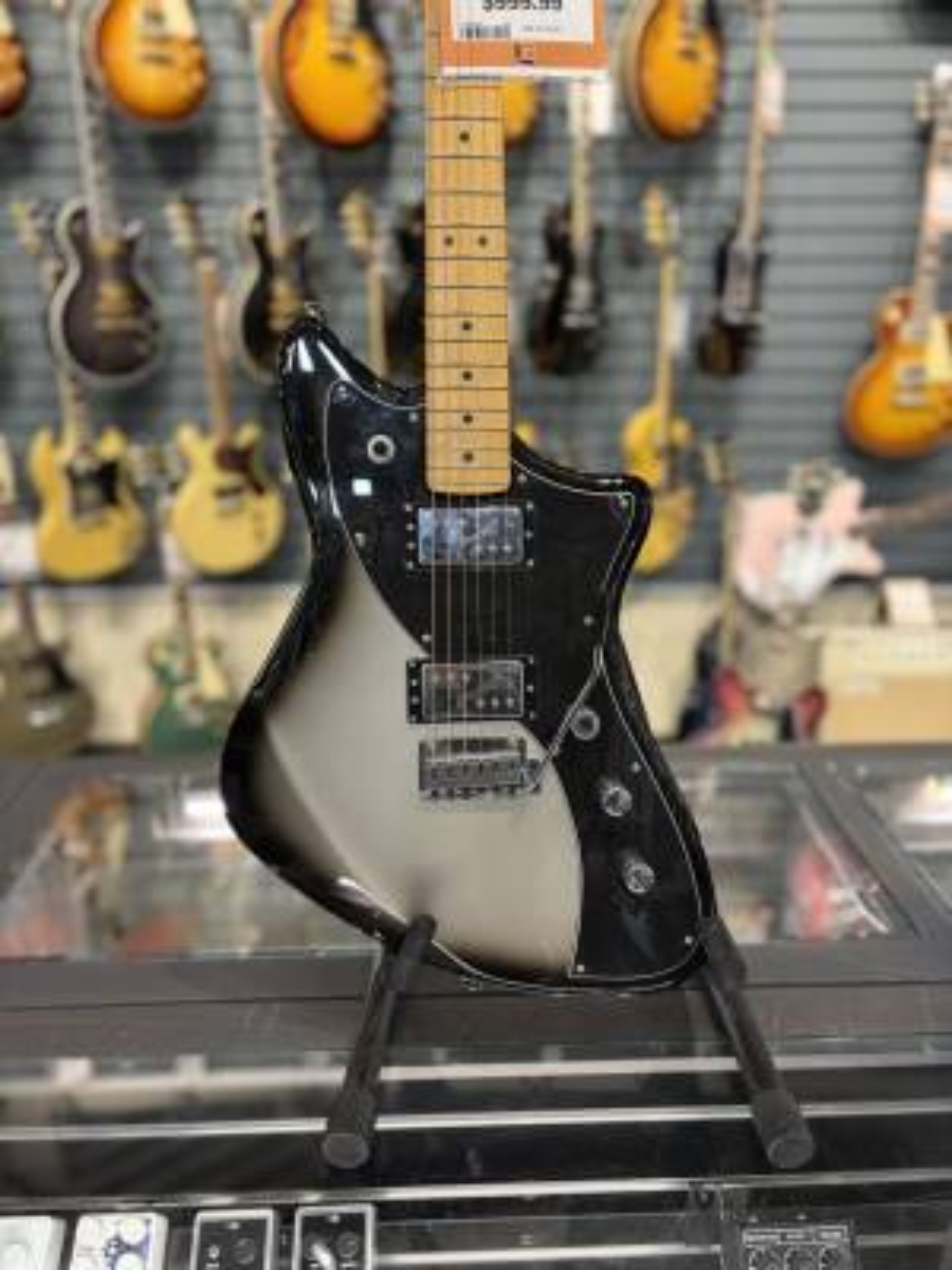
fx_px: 953
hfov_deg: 53.1
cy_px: 635
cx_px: 476
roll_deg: +0.5
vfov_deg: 67.3
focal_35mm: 26
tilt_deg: -20.8
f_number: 1.6
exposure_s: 1/60
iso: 125
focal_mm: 5.96
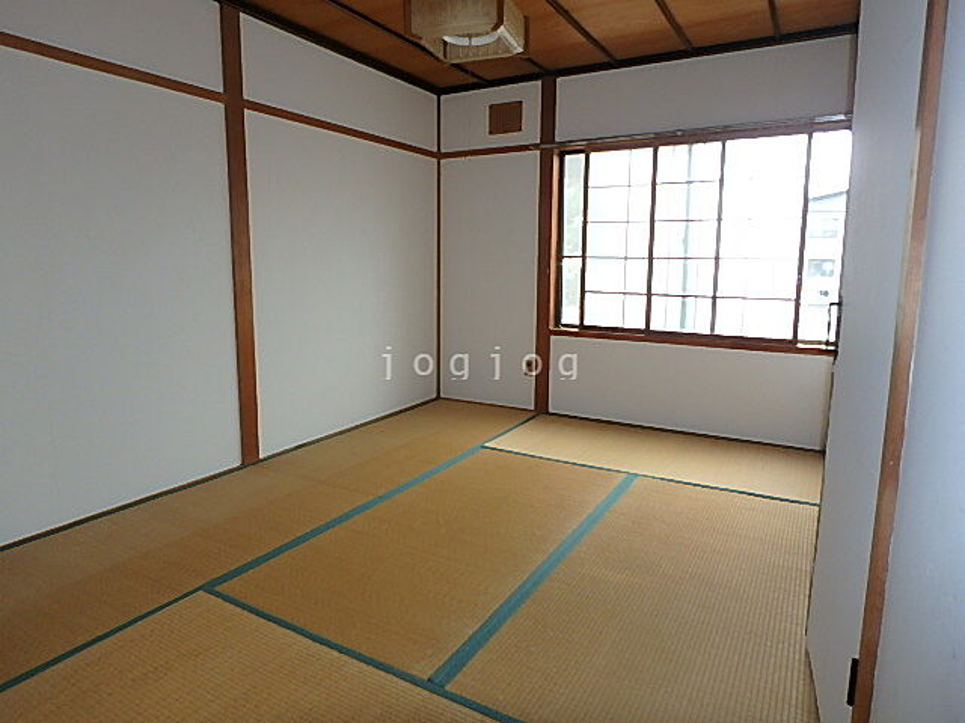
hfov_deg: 79.0
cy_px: 362
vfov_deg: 63.4
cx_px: 482
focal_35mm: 21
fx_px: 585
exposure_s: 1/60
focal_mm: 3.7
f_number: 3.5
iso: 125
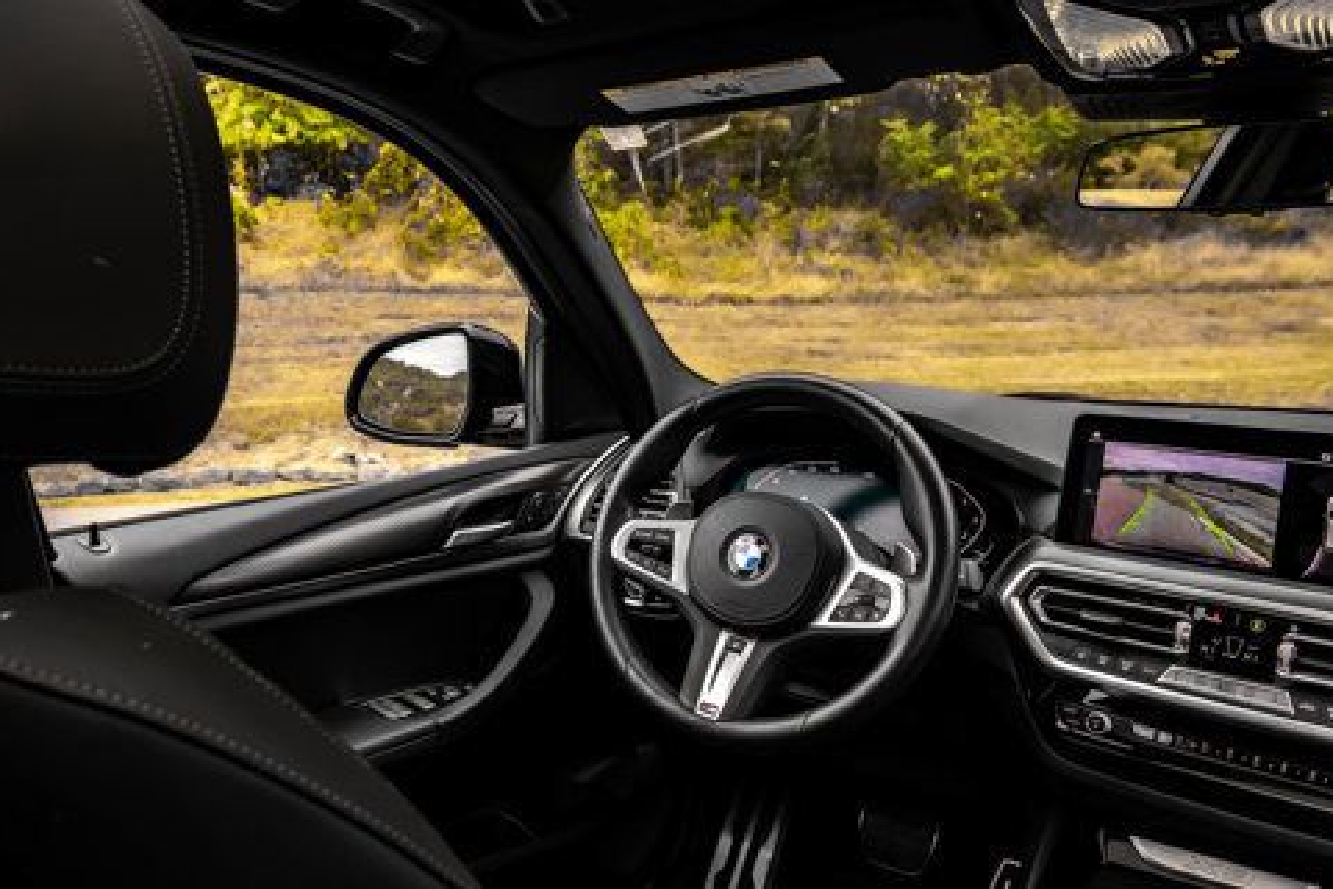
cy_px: 415
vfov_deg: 41.1
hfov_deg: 57.8
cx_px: 478
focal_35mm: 32
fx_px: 1185
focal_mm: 24
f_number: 8
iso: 640
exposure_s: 1/200
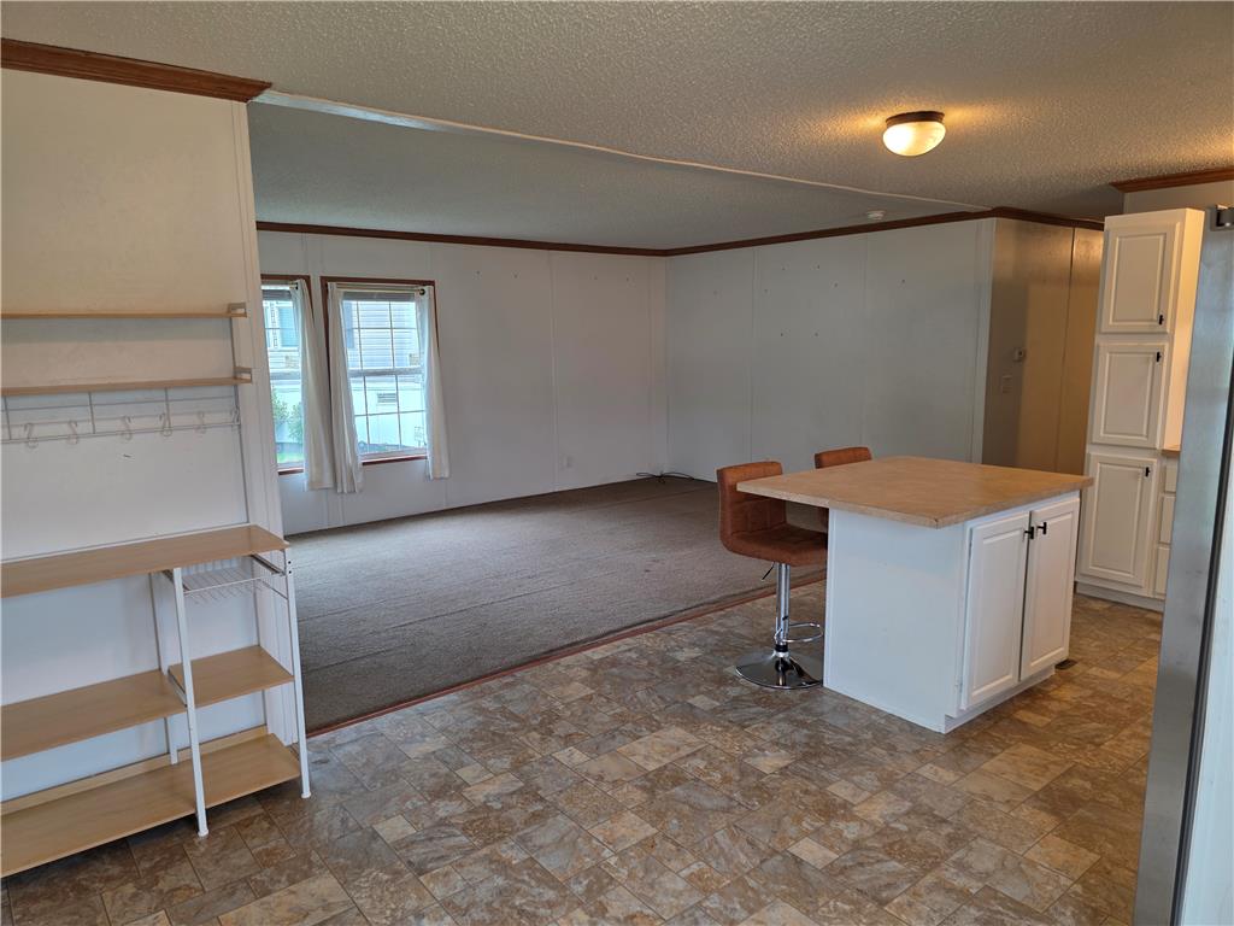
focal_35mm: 23
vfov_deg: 58.9
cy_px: 463
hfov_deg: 73.9
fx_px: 820
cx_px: 617
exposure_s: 1/120
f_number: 1.7
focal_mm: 6.3
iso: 100
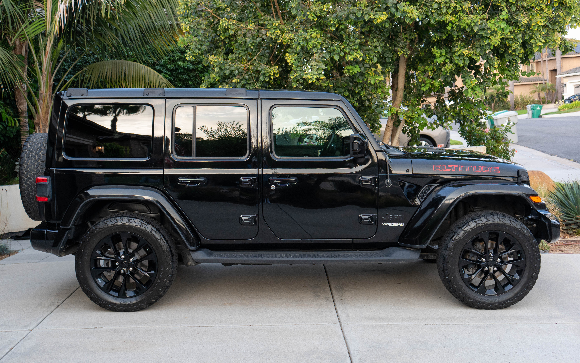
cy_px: 191
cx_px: 288
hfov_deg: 48.2
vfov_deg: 31.2
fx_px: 648
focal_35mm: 41
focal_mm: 40
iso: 800
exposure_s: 1/160
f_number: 4.5
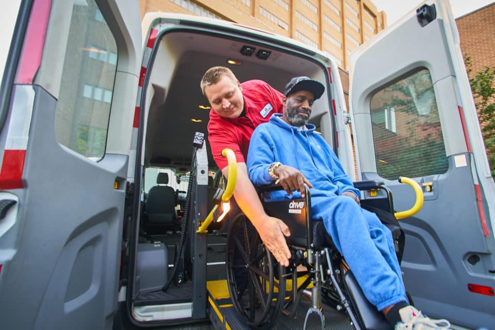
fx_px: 261
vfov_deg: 64.6
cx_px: 248
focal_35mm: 19
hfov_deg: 86.9
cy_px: 165
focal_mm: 19
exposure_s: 1/60
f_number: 8
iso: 2000
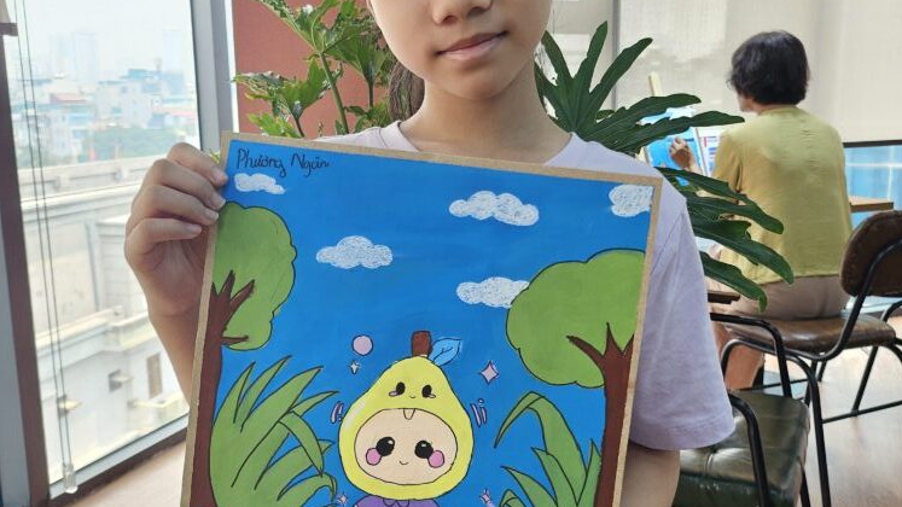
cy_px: 268
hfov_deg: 56.6
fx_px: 837
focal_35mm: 35
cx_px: 452
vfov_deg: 33.7
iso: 50
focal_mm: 5
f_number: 1.8
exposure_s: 1/100
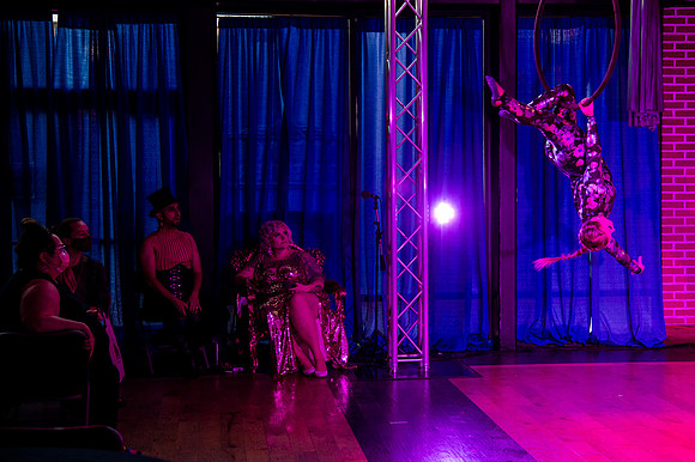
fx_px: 1333
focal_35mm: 69
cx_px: 414
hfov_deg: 29.2
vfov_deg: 19.7
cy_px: 196
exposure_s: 1/320
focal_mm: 58
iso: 2500
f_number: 4
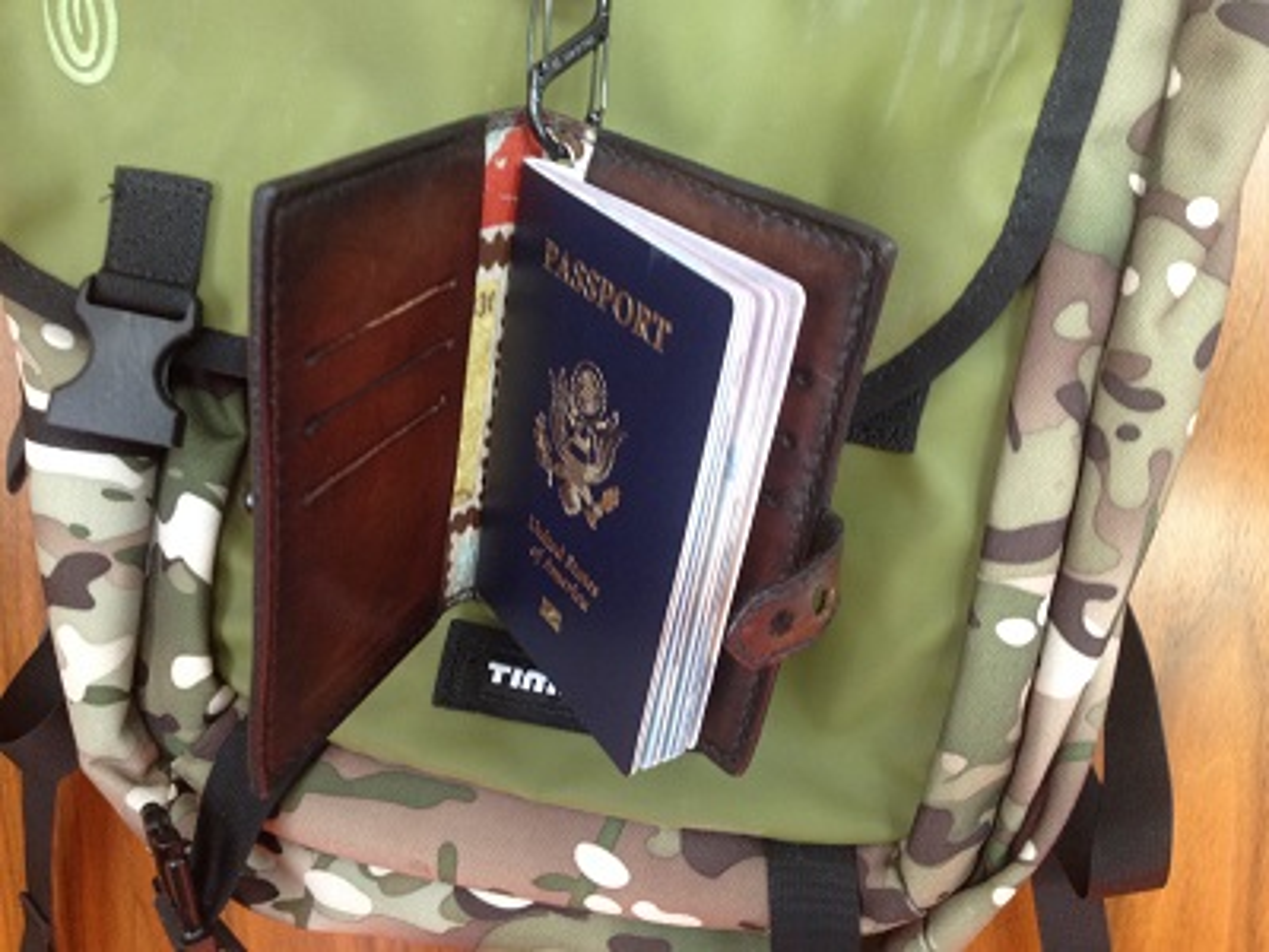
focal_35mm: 35
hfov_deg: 52.6
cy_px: 476
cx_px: 634
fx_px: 1283
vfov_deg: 40.7
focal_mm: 4.28
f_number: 2.4
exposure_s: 1/20
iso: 125
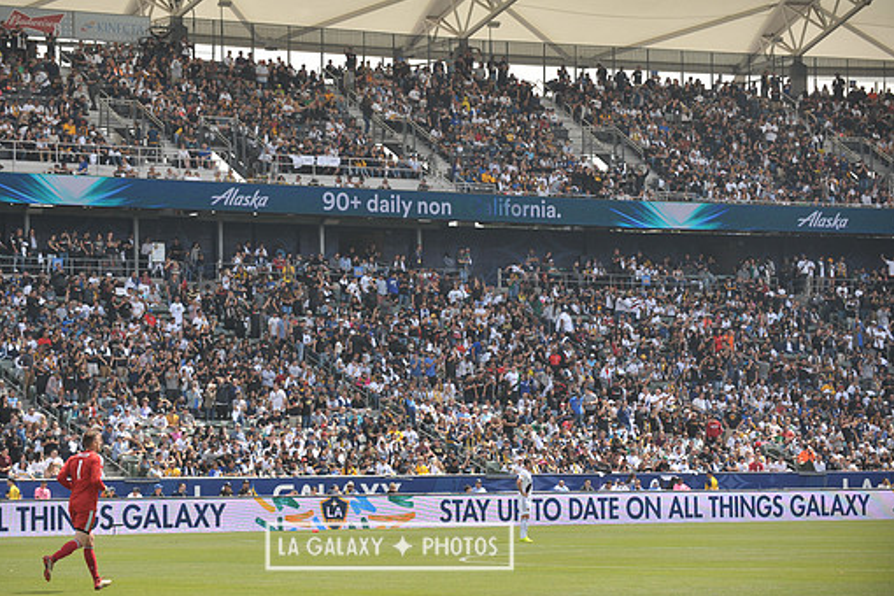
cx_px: 389
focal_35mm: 125
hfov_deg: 16.4
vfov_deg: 11.0
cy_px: 282
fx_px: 3104
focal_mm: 110
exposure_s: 1/2500
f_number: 3.5
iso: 320
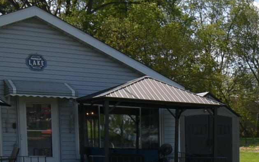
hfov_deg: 25.6
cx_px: 301
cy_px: 203
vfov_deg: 16.9
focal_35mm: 73
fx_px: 515
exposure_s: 1/200
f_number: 9
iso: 100
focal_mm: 10
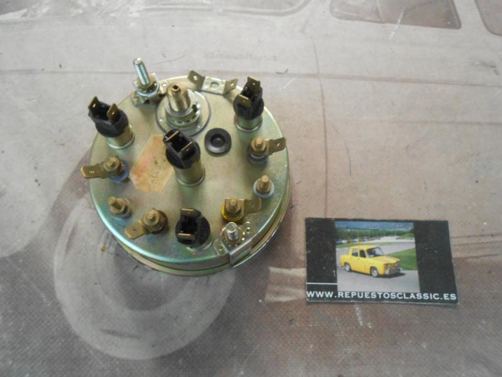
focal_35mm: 26
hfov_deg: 67.3
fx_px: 377
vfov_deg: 53.1
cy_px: 188
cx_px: 251
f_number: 3.5
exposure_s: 1/10
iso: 400
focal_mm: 4.6
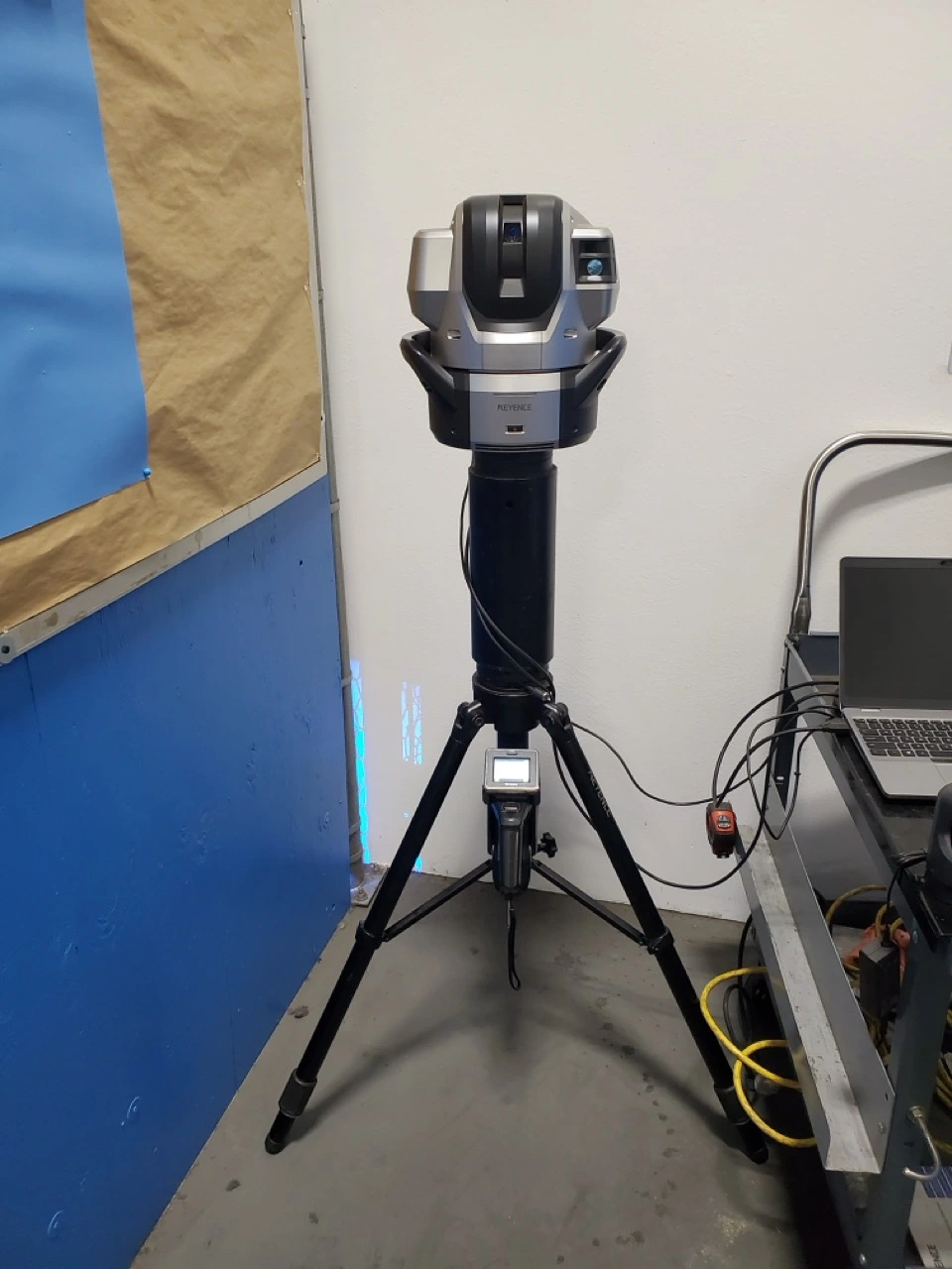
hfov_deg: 53.1
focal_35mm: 26
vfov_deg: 67.3
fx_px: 953
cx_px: 476
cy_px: 634
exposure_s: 1/50
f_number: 2.4
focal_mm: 4.3
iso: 400
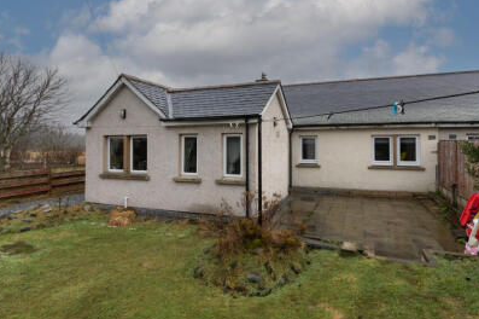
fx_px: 239
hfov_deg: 89.3
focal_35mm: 18
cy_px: 150
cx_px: 279
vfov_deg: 67.2
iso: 400
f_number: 8
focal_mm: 15
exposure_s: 1/800
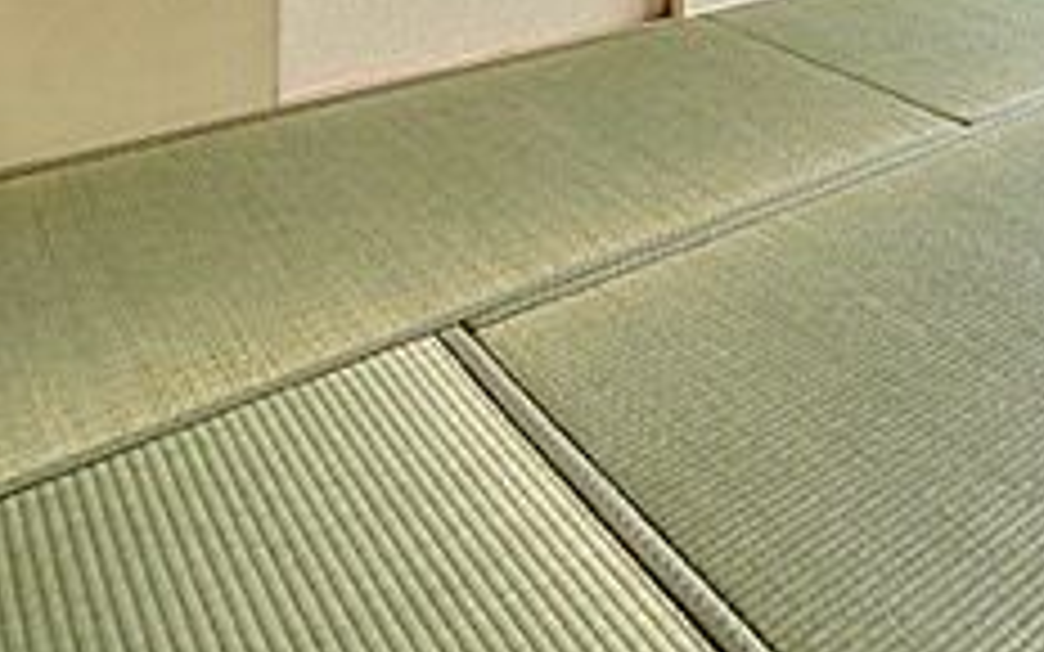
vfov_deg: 24.6
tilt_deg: -1.0
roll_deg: -0.9
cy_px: -310
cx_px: 932
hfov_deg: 44.1
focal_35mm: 41
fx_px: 1167
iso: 100
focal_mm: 2.22
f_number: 2.2
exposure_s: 1/99
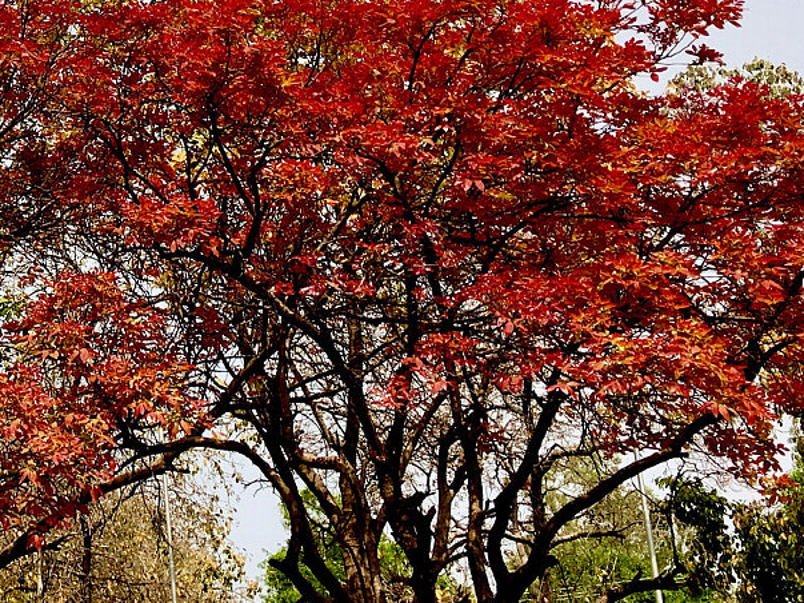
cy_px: -3
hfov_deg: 23.0
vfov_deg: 18.6
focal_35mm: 77
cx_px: -185
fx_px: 1788
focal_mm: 4.15
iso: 25
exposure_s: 1/6410
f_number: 2.2
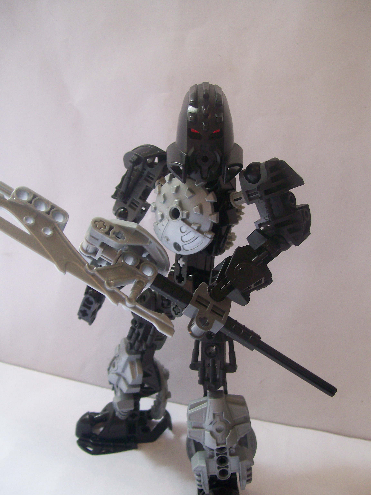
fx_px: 514
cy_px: 248
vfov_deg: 51.4
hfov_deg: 39.7
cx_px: 186
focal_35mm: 36
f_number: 2.7
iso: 115
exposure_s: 1/32
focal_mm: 6
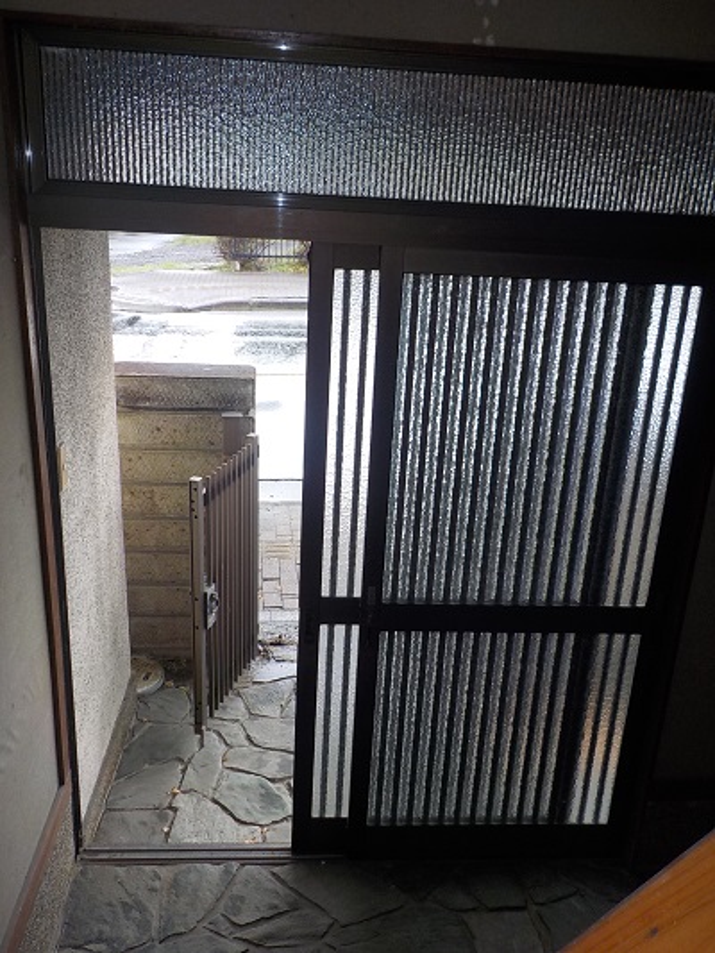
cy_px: 476
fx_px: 826
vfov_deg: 60.0
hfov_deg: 46.8
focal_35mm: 30
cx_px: 358
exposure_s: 1/80
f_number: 3.3
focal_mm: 4.1
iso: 125
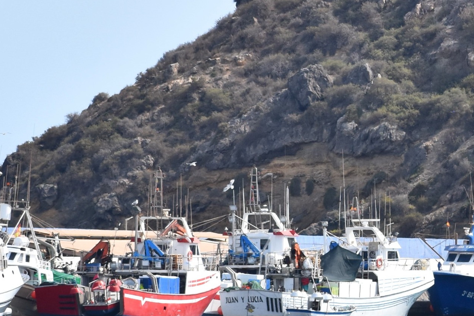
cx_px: 424
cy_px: 253
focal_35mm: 349
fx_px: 4595
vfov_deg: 3.9
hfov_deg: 5.9
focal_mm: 122
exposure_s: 1/1600
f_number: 7.1
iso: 400
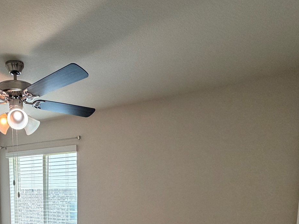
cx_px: 65
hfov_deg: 54.8
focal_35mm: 31
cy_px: 222
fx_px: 268
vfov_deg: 40.2
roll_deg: +0.5
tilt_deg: -7.2
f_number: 2.2
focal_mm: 2.22
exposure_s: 1/120
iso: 320
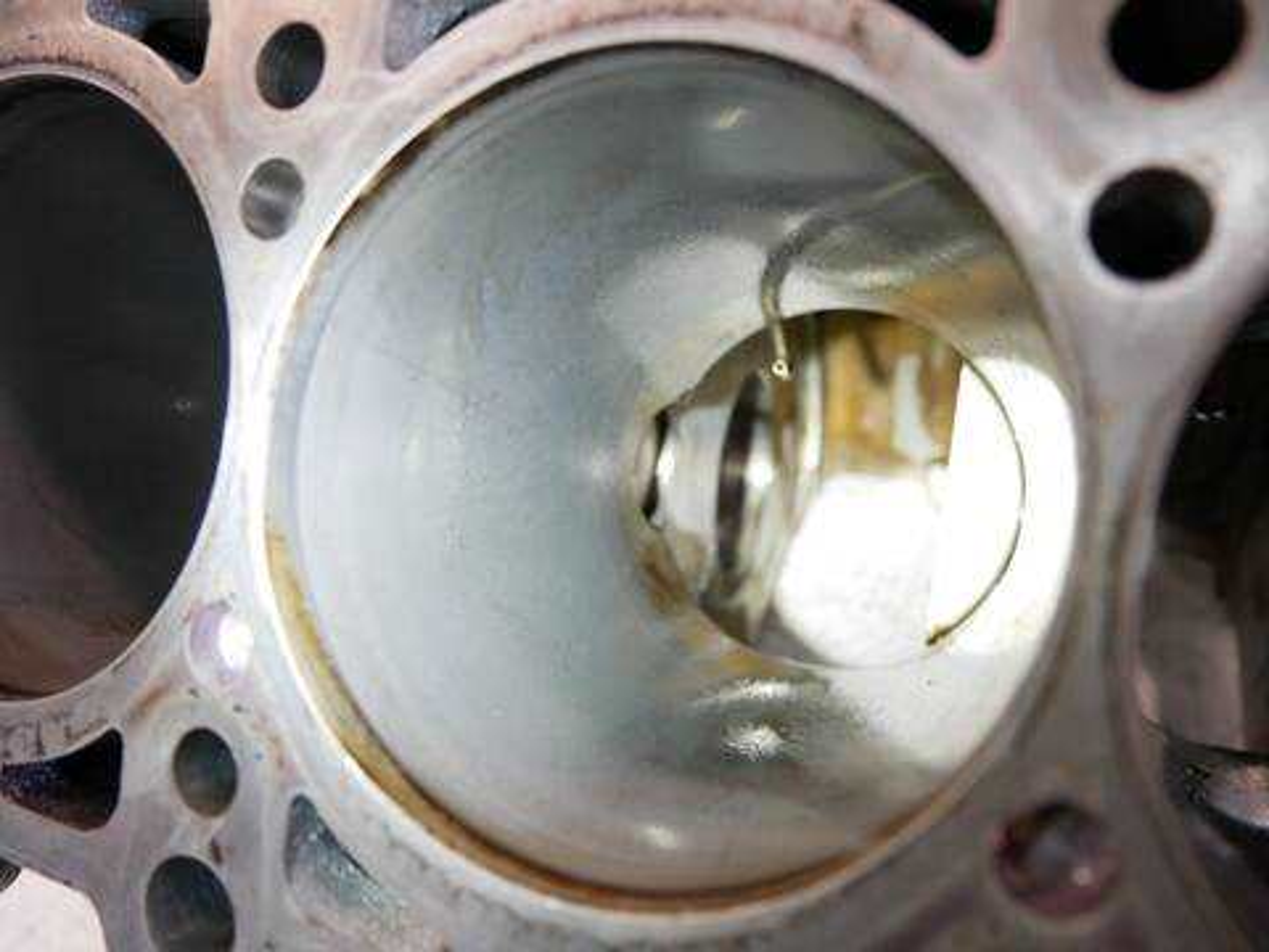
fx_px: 880
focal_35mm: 24
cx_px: 634
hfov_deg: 71.6
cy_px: 476
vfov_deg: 56.8
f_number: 3.5
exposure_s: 1/60
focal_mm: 12
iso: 640
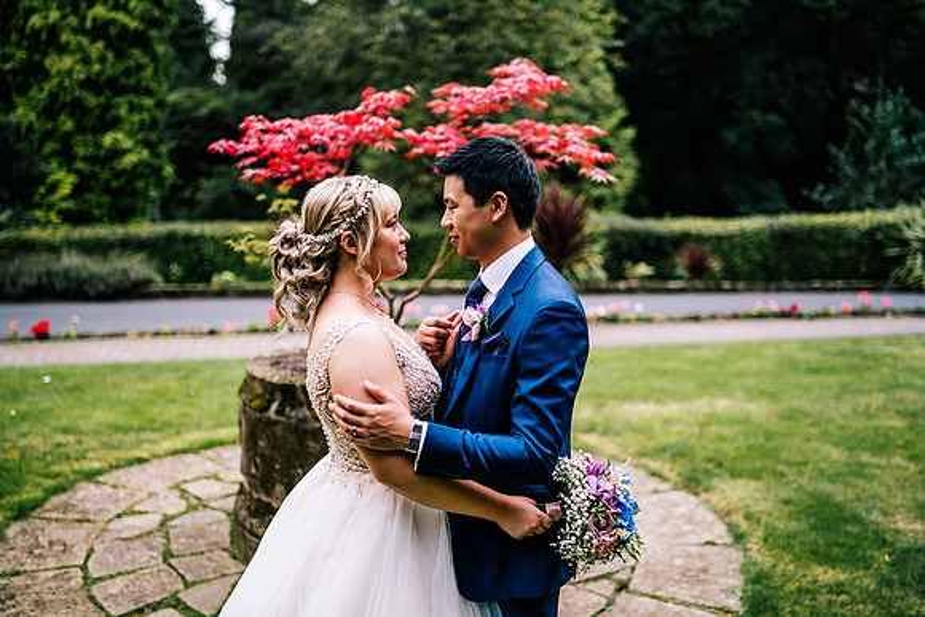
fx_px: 917
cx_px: 465
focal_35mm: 36
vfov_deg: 37.2
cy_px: 309
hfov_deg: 53.5
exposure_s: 1/250
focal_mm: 35
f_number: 1.4
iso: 250
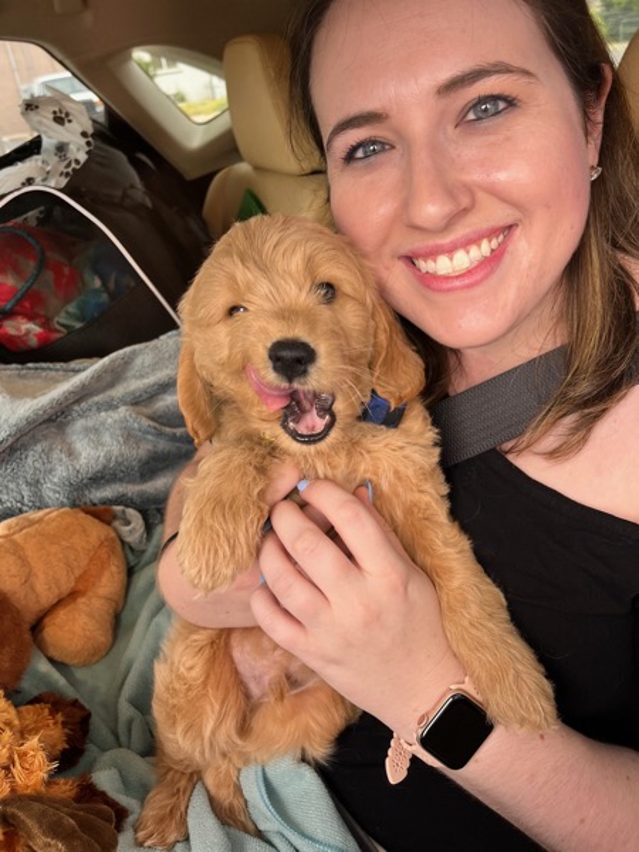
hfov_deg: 53.1
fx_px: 640
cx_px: 320
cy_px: 426
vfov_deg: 67.3
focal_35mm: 26
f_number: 1.6
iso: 40
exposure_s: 1/121
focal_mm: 5.1
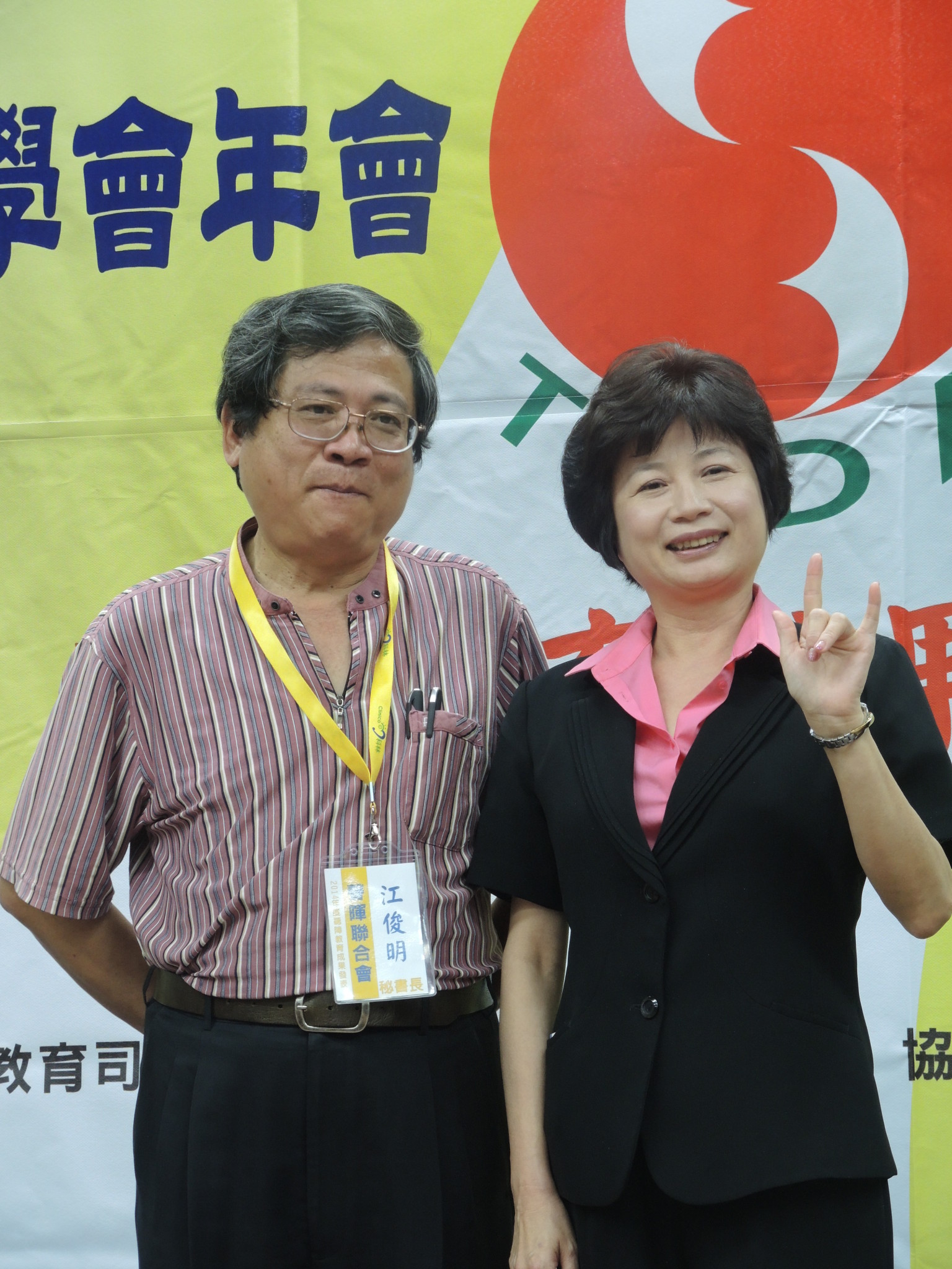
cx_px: 476
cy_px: 634
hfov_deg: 16.1
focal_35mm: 92
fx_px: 3374
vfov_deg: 21.3
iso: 400
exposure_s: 1/30
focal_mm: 19.7
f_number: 3.2
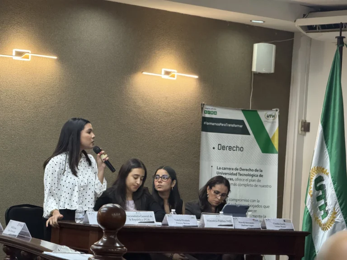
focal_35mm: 120
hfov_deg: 16.4
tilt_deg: +2.7
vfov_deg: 12.3
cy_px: 130
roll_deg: -4.0
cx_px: 174
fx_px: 1203
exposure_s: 1/120
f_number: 2.8
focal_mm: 15.7
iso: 500
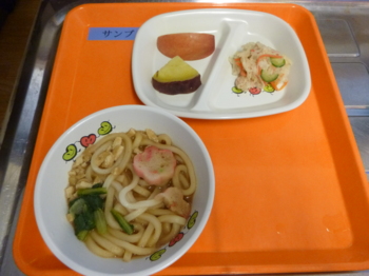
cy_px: 138
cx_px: 184
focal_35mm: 25
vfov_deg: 54.8
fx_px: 266
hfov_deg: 69.4
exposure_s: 1/20
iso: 400
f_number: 3.9
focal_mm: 4.5
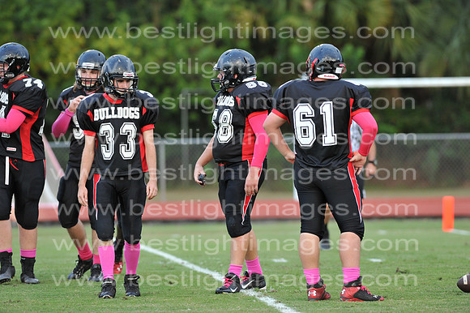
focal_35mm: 300
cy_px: 156
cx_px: 235
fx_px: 3914
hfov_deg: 6.9
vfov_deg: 4.6
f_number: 4
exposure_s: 1/500
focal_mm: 300
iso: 1250
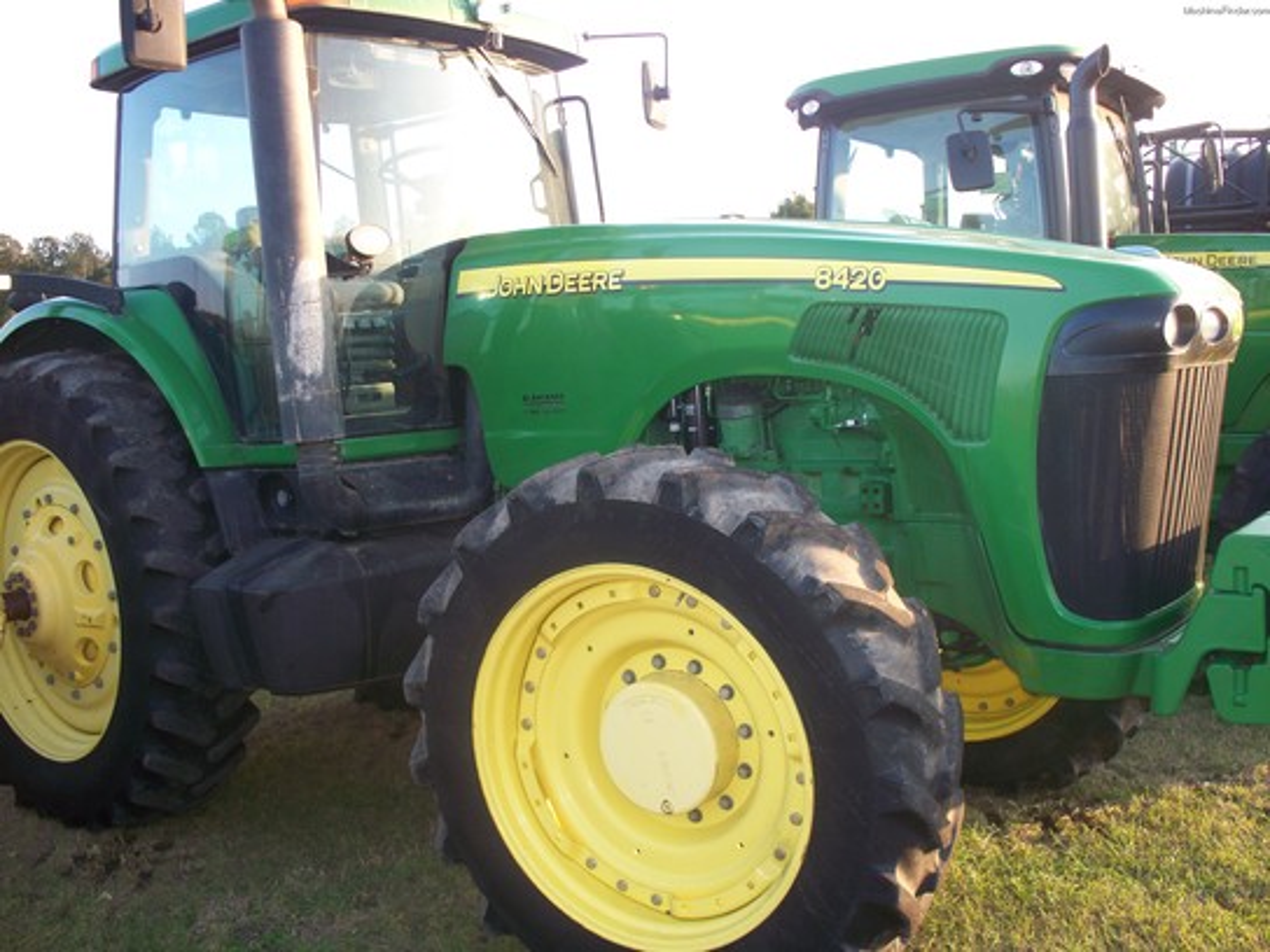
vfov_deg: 40.7
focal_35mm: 35
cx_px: 635
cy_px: 476
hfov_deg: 52.6
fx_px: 1284
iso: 80
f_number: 2.8
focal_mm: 7.54
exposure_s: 1/100
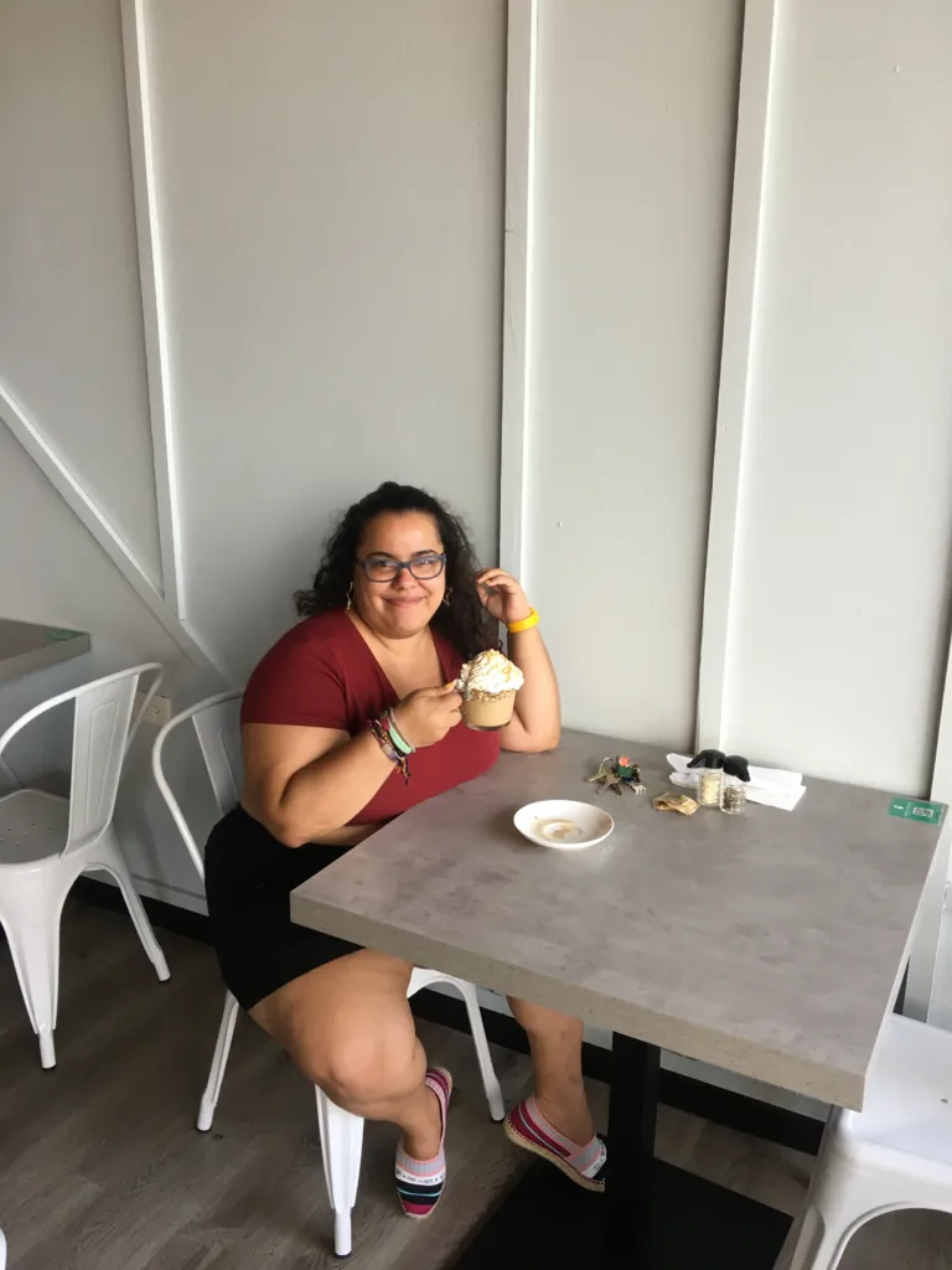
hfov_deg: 48.2
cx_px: 476
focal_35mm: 29
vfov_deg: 61.7
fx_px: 1063
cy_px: 635
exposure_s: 1/30
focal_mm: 4.15
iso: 50
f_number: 2.2
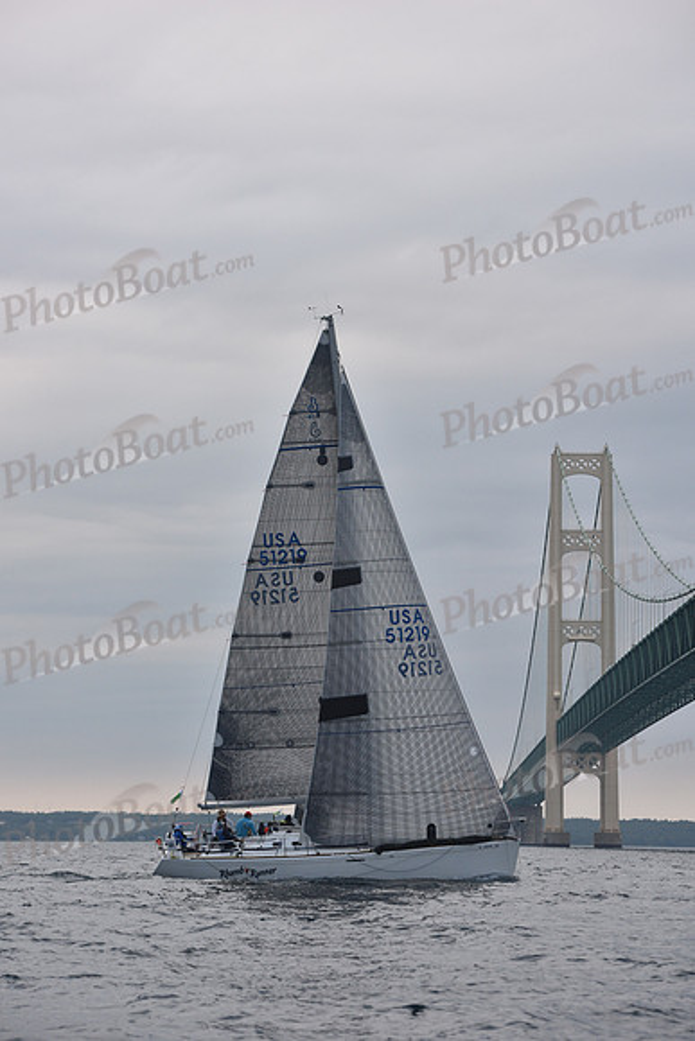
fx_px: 2836
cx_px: 348
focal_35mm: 98
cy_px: 520
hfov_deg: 14.0
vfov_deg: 20.8
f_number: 5.6
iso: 500
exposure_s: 1/640
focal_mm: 98
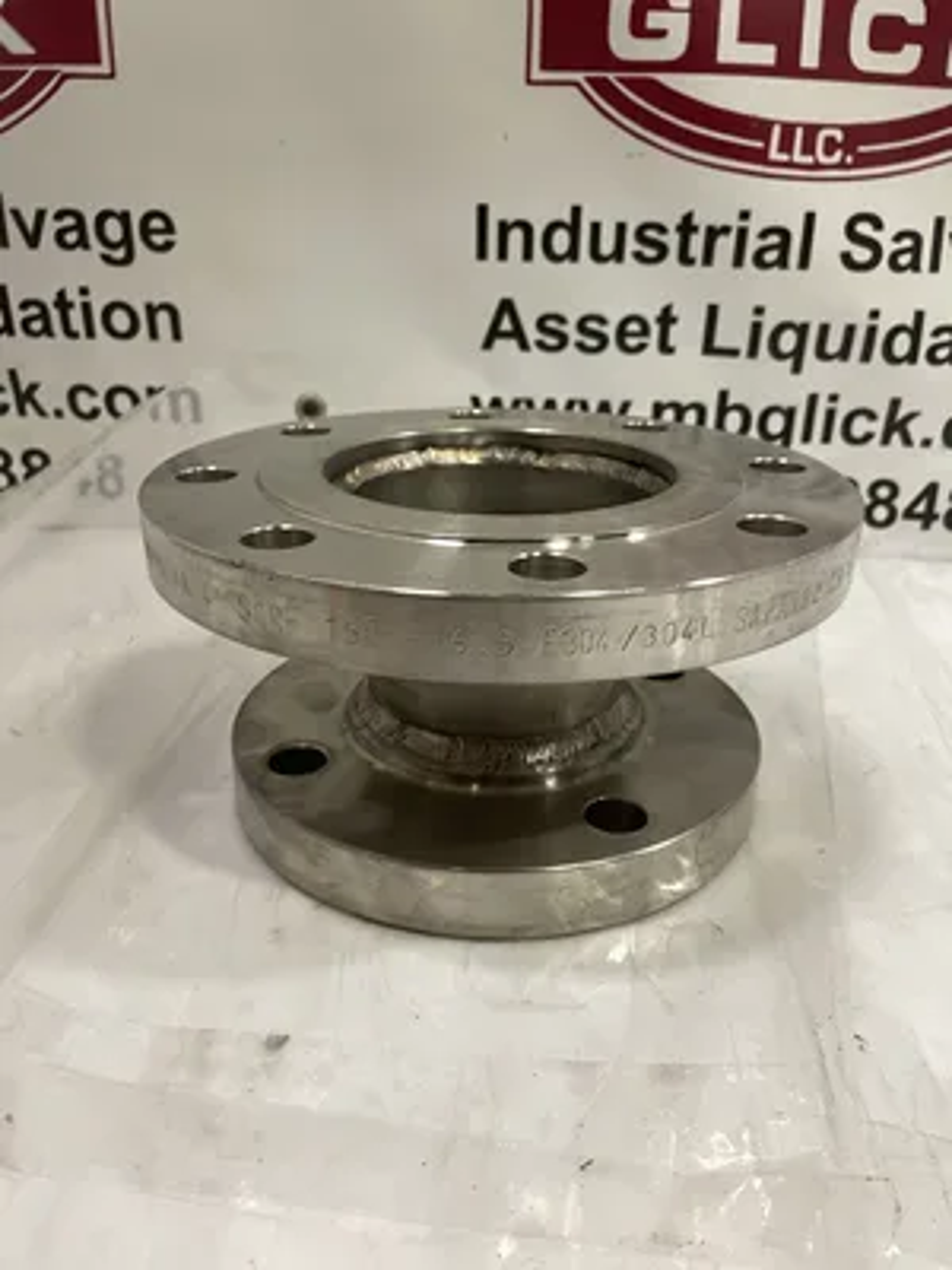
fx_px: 953
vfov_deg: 67.3
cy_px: 635
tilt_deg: -22.9
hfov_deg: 53.1
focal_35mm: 26
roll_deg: +0.3
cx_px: 476
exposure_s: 1/60
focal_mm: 4.2
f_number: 1.6
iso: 125
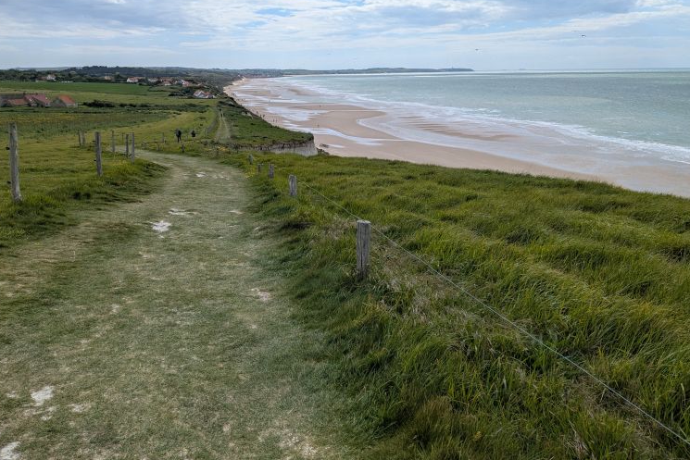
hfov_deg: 63.6
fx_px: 556
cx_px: 342
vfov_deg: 44.8
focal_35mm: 29
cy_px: 196
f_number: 1.73
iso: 44
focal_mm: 4.38
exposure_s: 1/3891
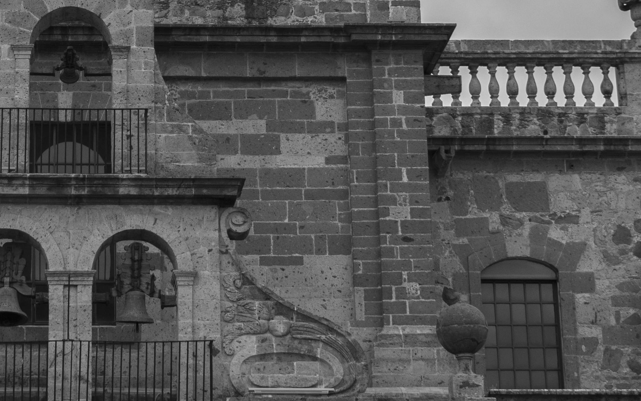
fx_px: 2138
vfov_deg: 10.5
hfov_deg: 16.8
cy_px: -75
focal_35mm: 122
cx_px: 67
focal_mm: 29
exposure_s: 1/1250
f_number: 5.6
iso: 200
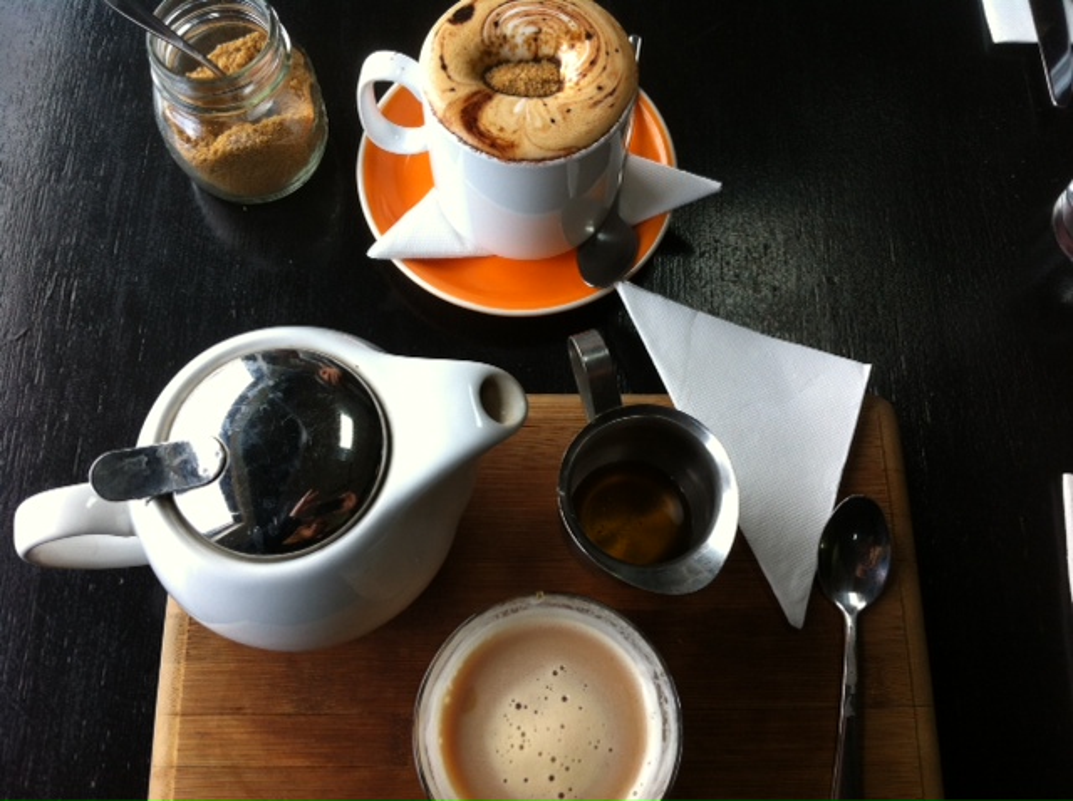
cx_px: 536
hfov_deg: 52.7
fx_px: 1083
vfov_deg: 40.6
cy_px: 400
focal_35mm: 35
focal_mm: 3.85
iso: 80
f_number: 2.8
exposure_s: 1/60
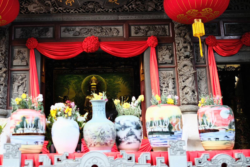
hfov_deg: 42.4
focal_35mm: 46
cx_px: 93
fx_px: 319
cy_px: 75
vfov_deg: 29.2
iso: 400
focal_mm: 23
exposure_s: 1/210
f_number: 2
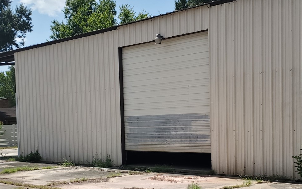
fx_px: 486
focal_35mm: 59
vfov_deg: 21.9
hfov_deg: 34.5
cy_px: 128
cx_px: 175
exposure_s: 1/1704
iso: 50
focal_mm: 4.3
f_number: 2.4
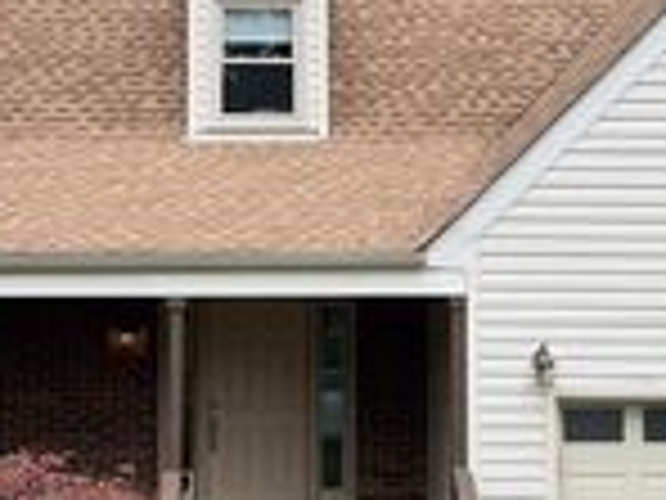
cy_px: 245
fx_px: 1558
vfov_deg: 18.2
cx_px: 346
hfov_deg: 24.1
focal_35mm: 81
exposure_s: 1/1211
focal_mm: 6.76
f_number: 1.78
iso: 100
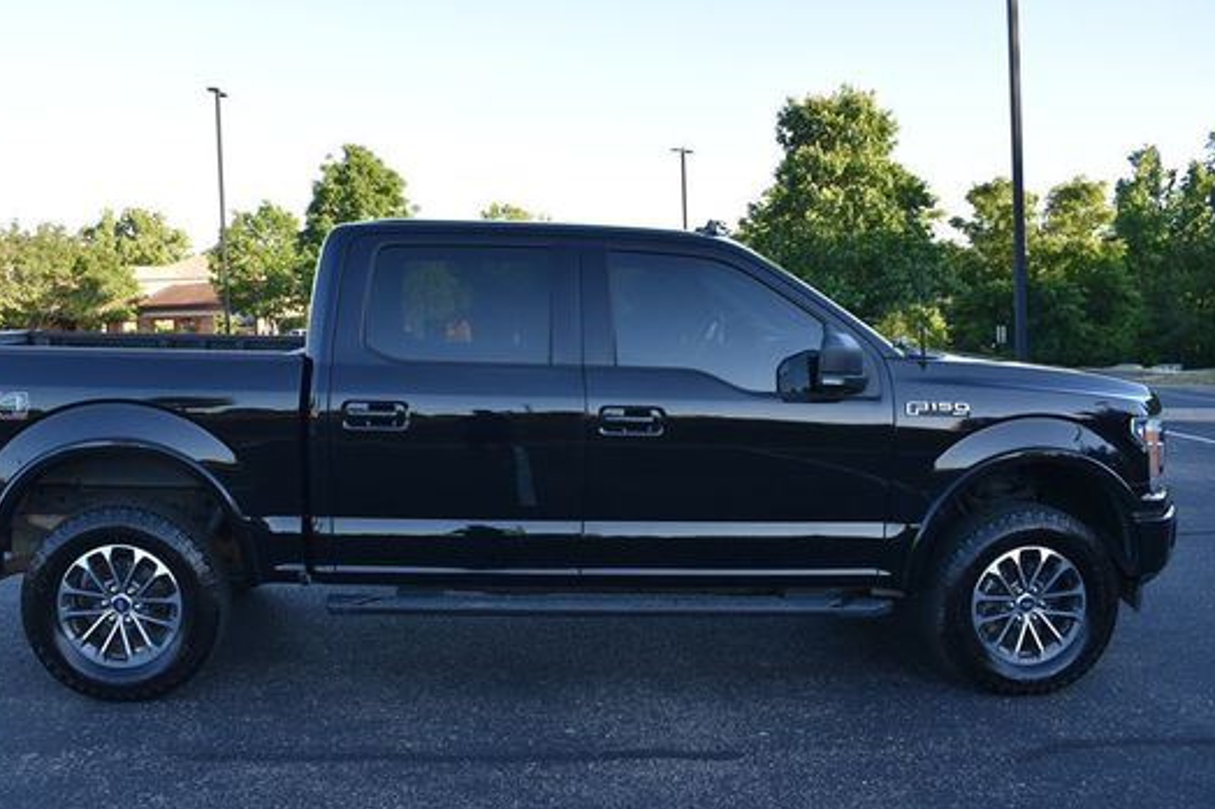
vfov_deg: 39.8
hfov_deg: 57.1
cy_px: 342
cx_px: 529
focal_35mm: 33
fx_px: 1113
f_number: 5.6
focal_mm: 18
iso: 360
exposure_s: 1/250
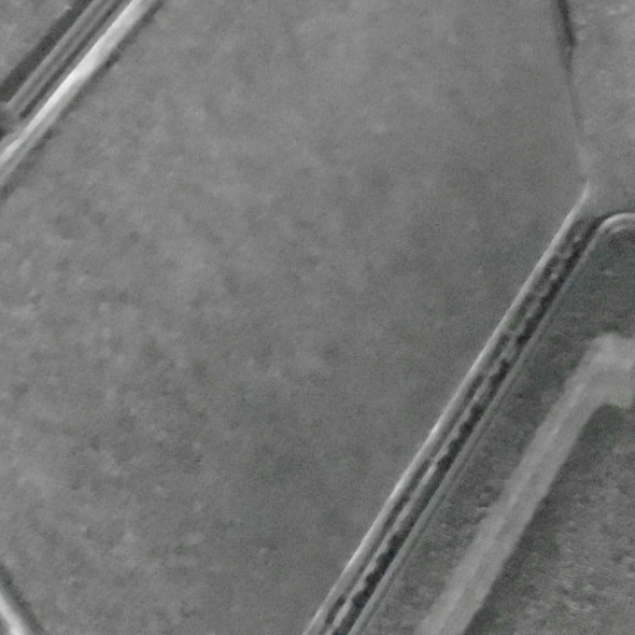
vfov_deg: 17.2
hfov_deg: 16.8
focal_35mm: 101
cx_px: 663
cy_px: 438
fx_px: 2096
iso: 1600
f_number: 3.2
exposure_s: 1/4
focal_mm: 4.6
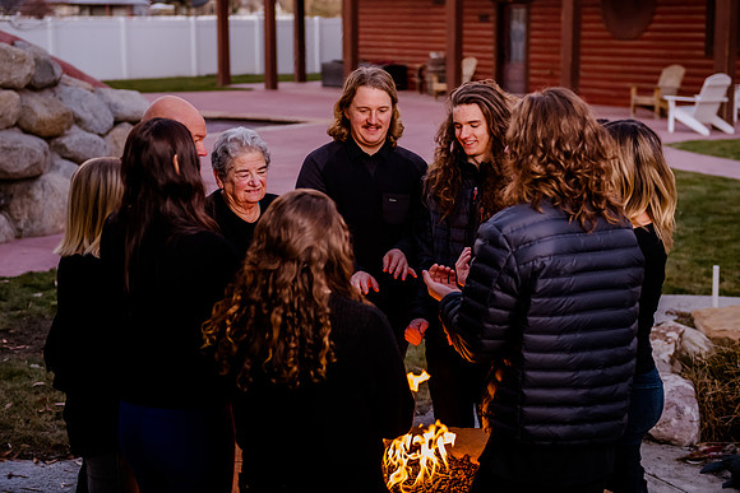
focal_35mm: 67
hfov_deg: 30.2
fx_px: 1374
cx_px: 361
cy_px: 210
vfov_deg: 20.4
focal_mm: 56
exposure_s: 1/250
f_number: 2.8
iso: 1600
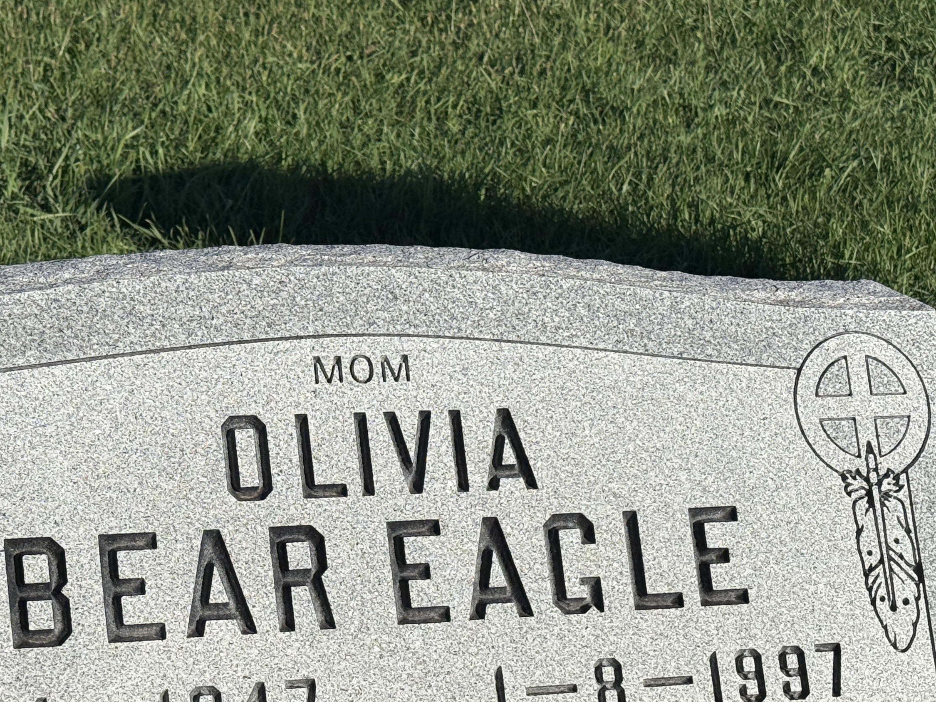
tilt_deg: -23.4
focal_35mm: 86
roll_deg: -1.5
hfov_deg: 22.7
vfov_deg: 17.0
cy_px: 574
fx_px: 2326
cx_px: 310
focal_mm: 6.76
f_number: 1.78
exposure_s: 1/11364
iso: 80
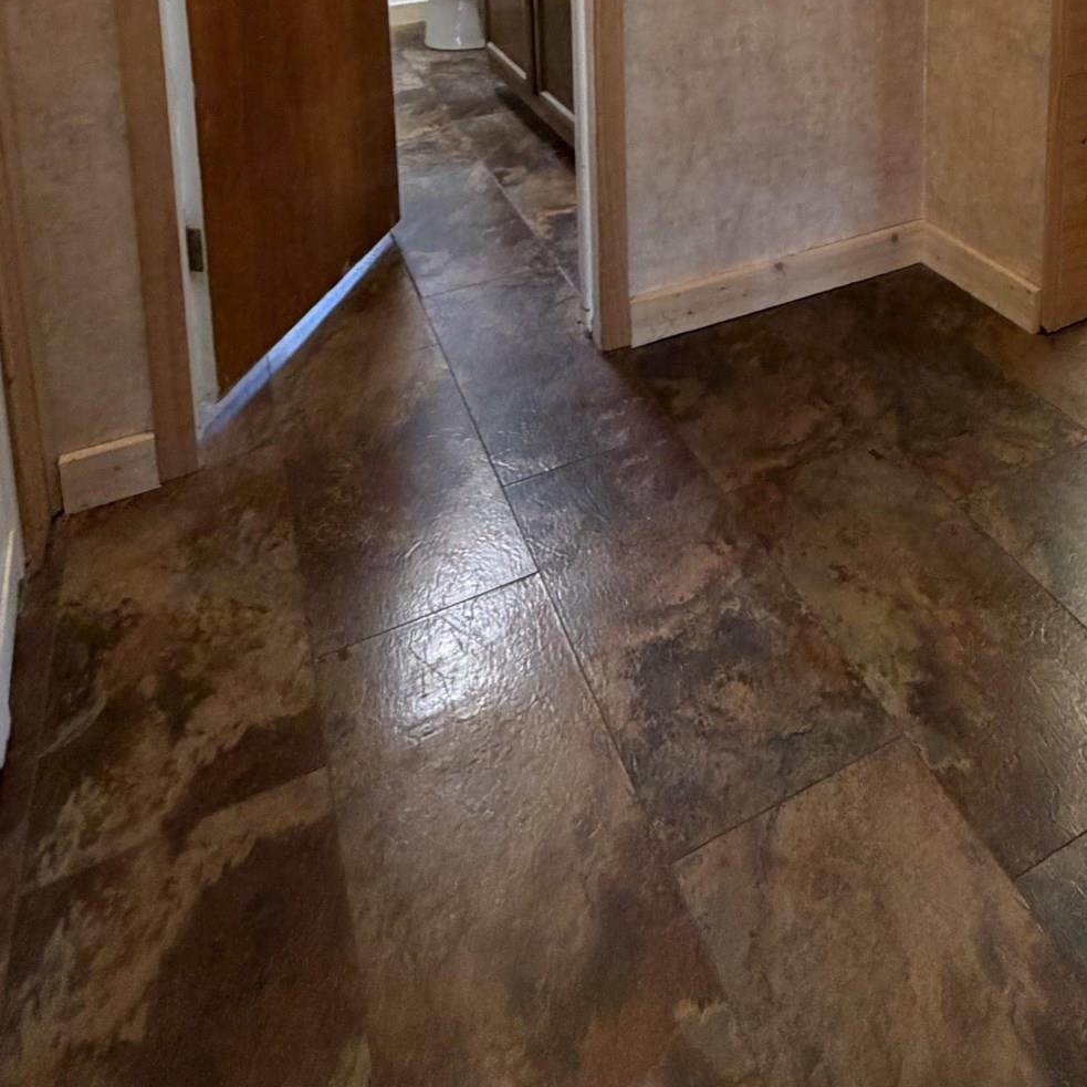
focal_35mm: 29
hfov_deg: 55.1
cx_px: 672
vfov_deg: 43.5
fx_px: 1030
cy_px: -98
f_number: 2.2
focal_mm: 2.22
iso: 320
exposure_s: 1/60
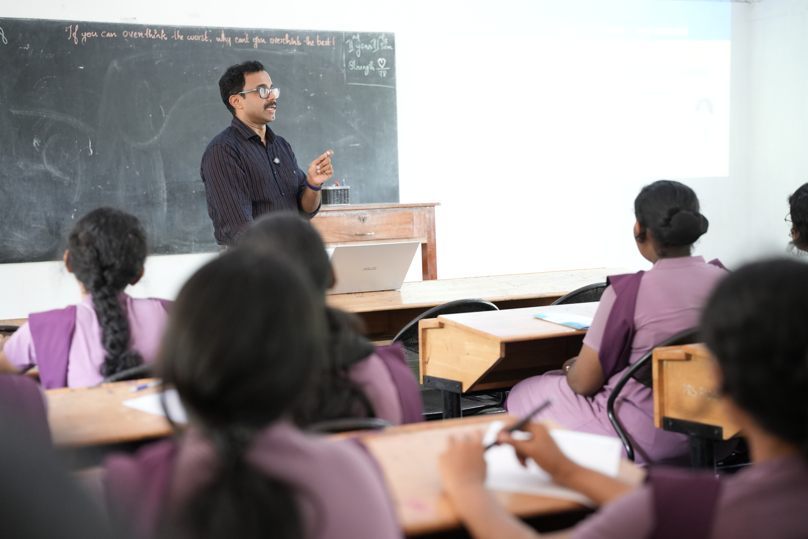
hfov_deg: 28.5
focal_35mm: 71
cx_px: 400
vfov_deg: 19.2
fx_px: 1593
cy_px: 267
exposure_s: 1/100
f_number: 2.8
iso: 2500
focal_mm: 70
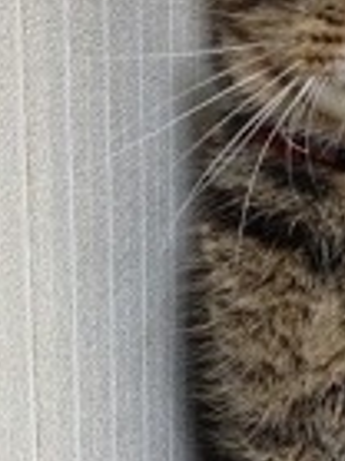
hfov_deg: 14.9
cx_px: 416
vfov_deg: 20.4
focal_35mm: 96
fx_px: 1278
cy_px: 298
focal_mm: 4.28
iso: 250
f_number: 2.4
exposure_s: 1/20
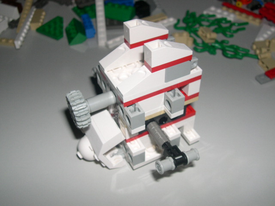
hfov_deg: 49.0
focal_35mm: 38
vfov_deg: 37.7
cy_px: 103
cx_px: 138
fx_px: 302
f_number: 7.6
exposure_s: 1/60
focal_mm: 8
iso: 100
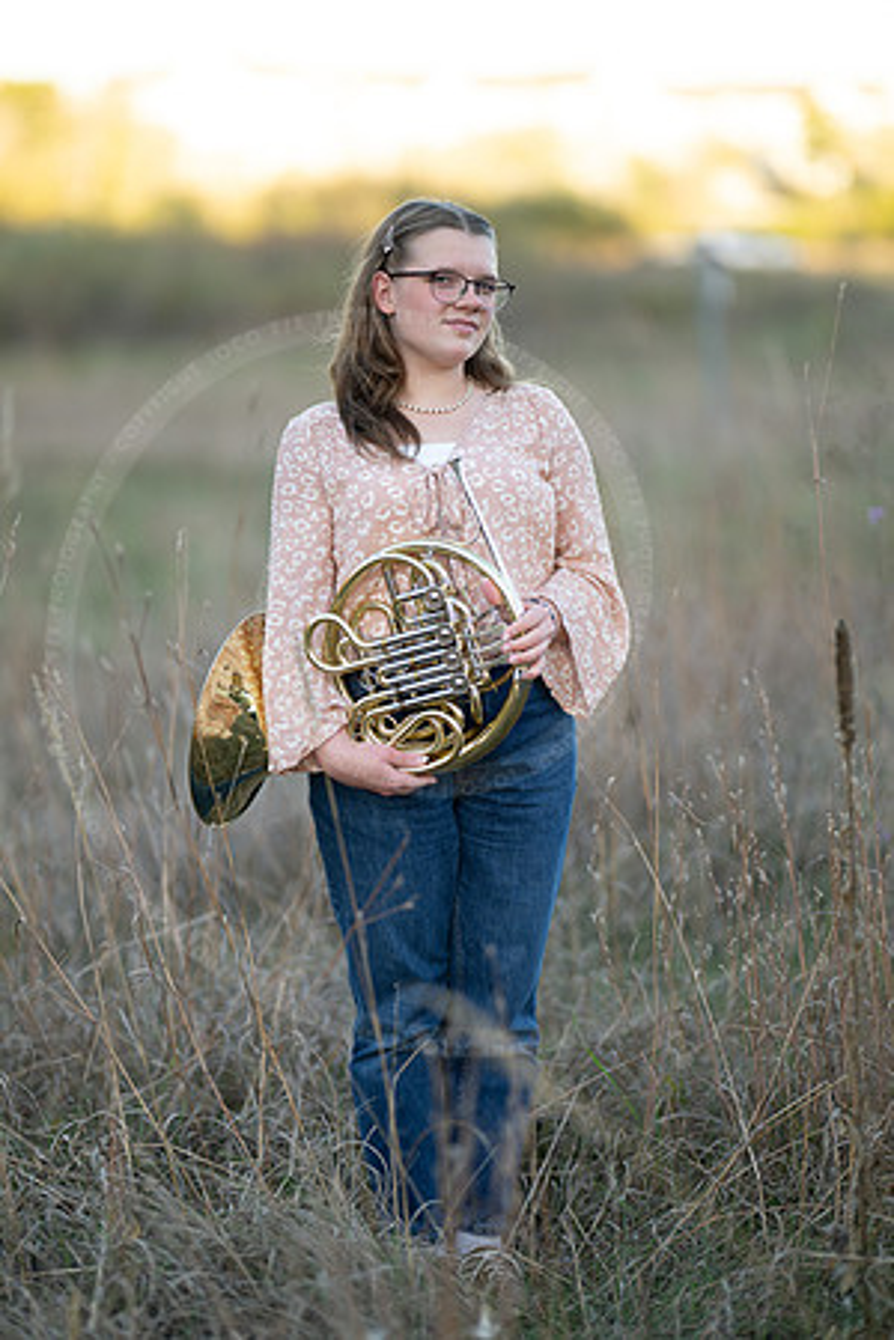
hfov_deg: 16.1
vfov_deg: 23.9
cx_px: 447
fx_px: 3166
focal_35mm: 85
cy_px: 670
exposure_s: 1/1000
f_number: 1.3
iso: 160
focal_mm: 85
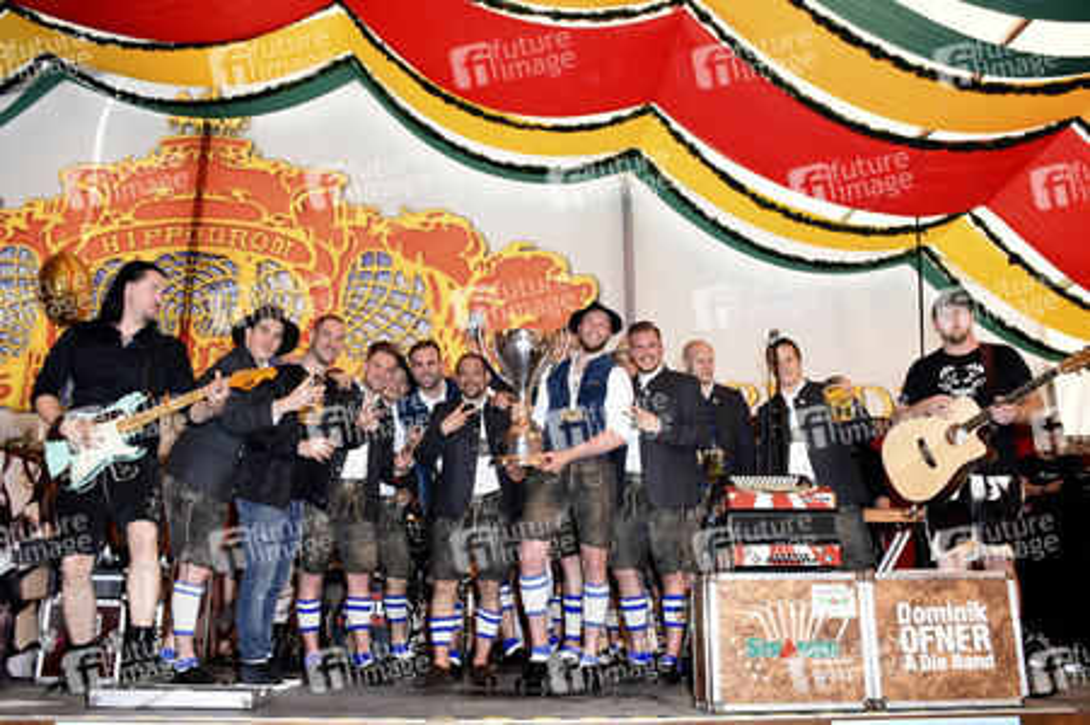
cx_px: 545
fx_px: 908
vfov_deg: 43.5
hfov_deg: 62.0
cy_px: 362
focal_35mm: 30
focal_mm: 20
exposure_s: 1/160
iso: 800
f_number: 5.6
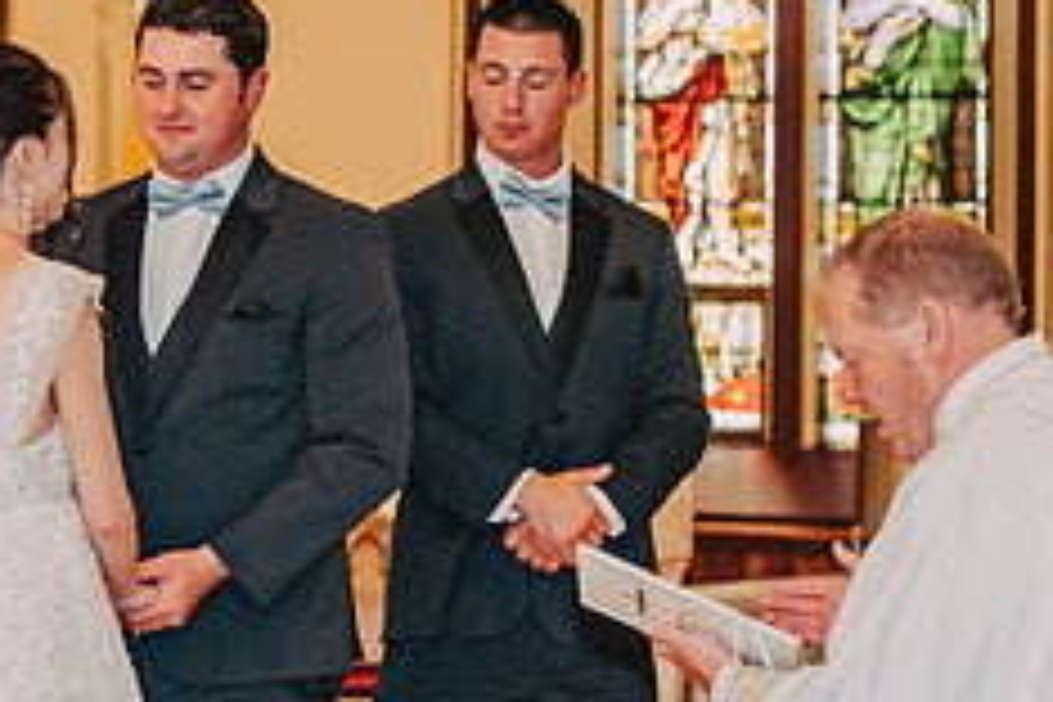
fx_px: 3627
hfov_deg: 16.3
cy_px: 313
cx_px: 63
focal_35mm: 124
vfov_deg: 11.1
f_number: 2.2
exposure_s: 1/125
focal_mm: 50
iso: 800
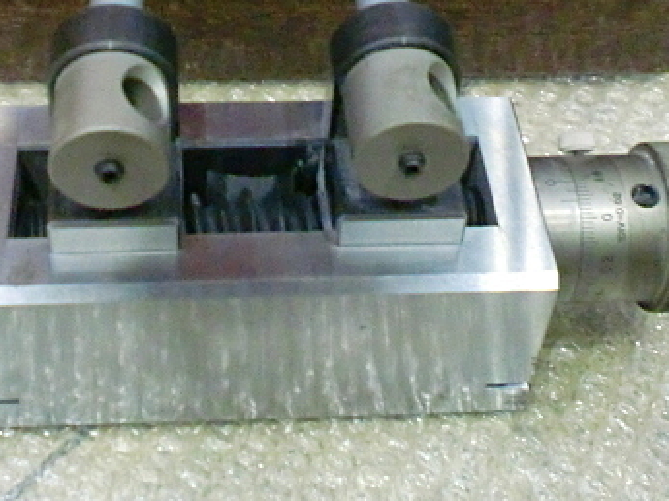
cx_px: 277
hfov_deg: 29.8
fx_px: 1255
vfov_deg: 22.3
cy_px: 101
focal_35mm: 65
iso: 1250
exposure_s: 1/60
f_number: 3.1
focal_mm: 6.3
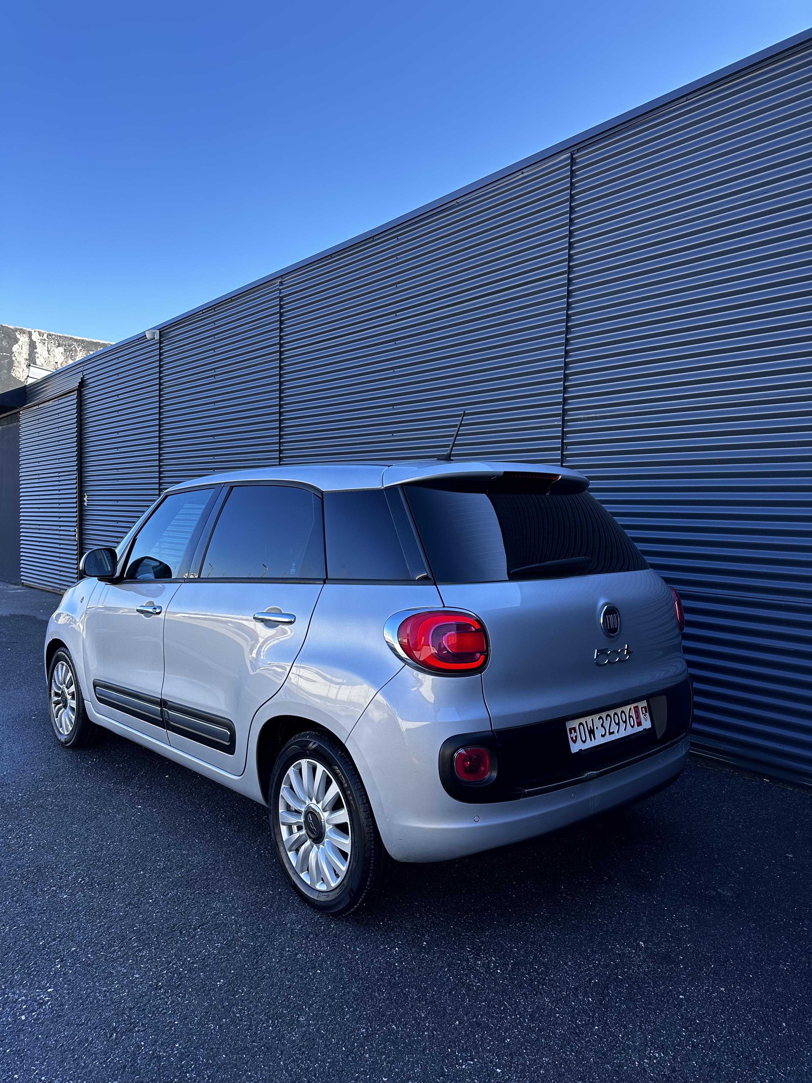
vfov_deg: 71.6
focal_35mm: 24
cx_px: 406
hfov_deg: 56.8
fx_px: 751
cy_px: 542
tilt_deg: -2.6
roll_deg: -1.8
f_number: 1.78
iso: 80
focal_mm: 6.86
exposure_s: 1/943
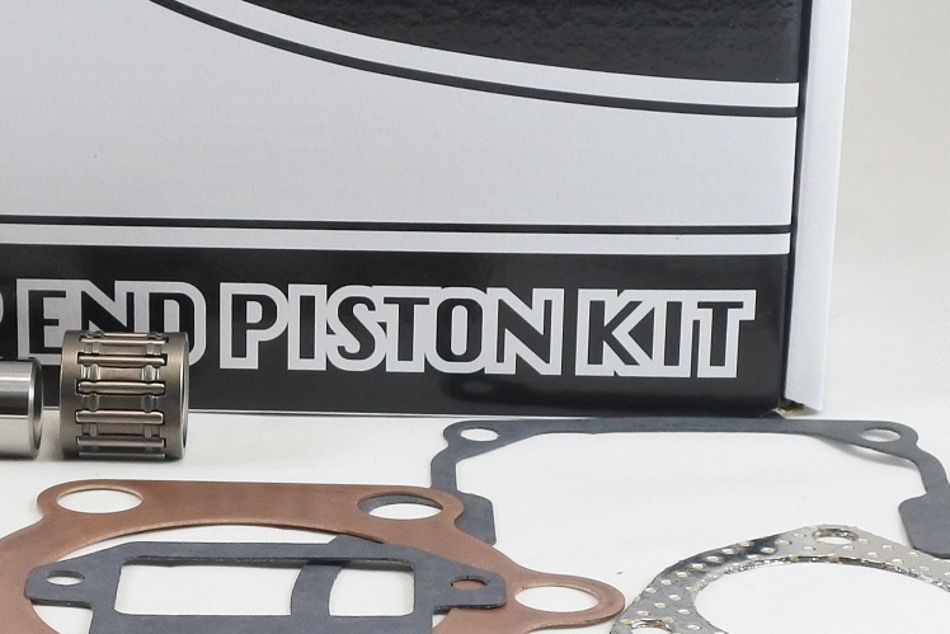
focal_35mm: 91
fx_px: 2402
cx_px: 297
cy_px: 157
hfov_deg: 22.3
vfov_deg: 15.0
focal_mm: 15
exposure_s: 1/125
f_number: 4.2
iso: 500
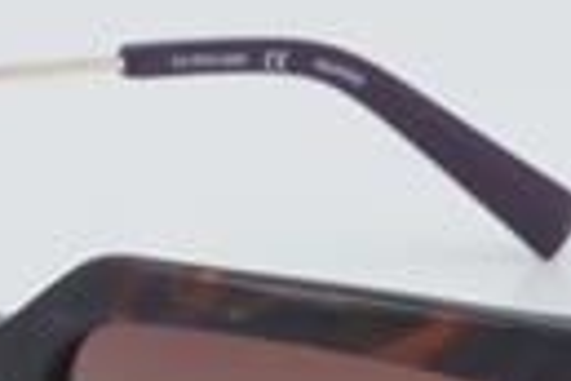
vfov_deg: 5.9
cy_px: 394
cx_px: 407
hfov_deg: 8.9
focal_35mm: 232
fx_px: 3679
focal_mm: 50
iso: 100
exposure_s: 1/3
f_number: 32
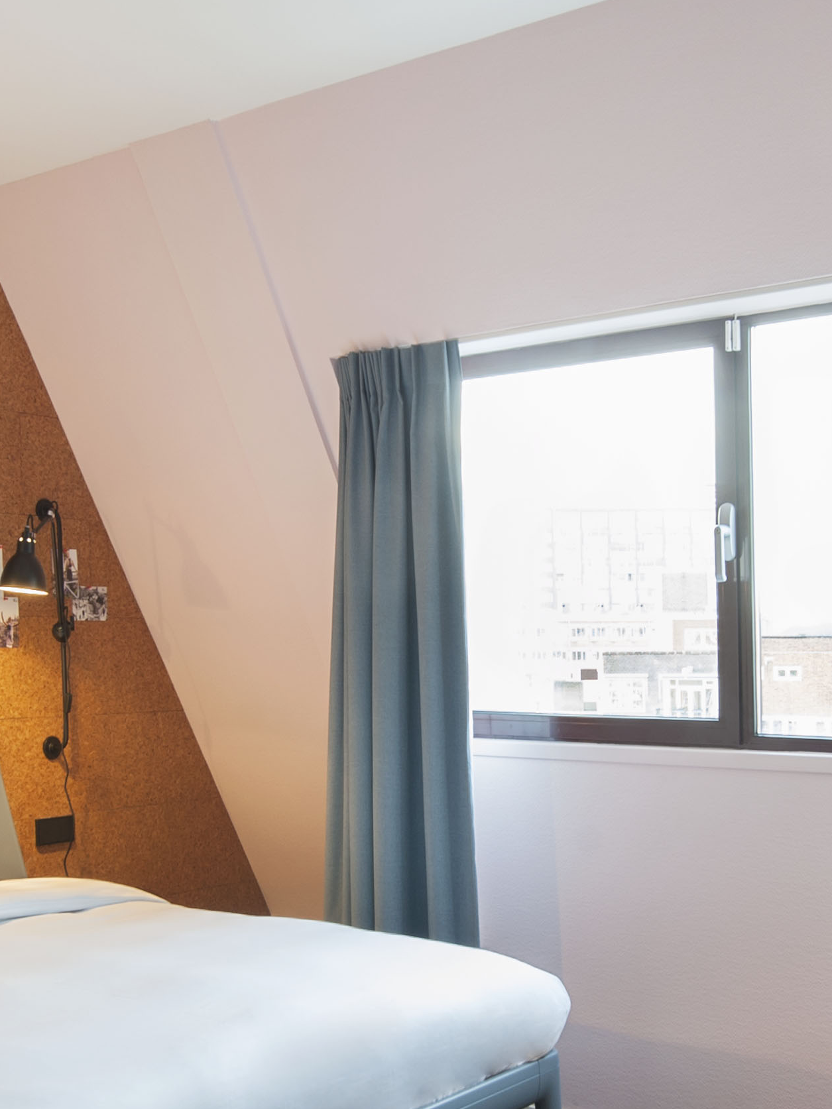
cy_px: 782
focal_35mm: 44
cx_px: 412
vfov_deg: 42.1
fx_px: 1410
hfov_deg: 32.9
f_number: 8
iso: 200
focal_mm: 18
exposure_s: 1/1.25
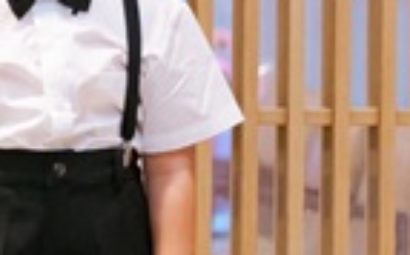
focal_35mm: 539
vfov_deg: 2.4
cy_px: -89
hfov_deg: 3.9
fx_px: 6016
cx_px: -106
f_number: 2.8
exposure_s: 1/125
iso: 1250
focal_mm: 70
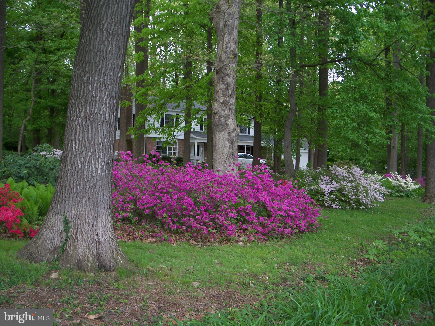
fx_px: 465
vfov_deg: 38.7
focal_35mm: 37
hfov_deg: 50.1
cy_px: 163
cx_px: 218
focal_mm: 7.8
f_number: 2.8
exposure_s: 1/60
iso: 125
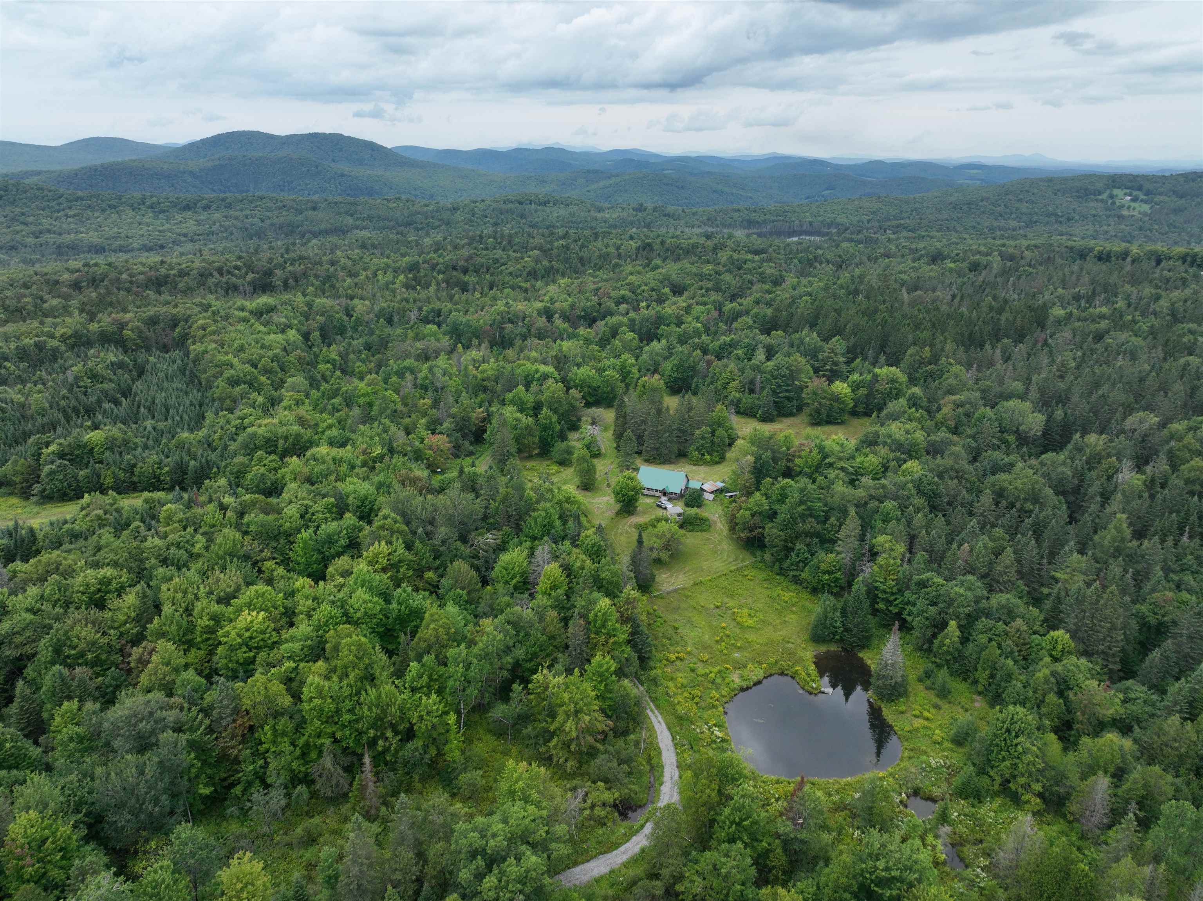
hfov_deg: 71.6
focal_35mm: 24
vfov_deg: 56.8
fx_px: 834
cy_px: 450
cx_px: 602
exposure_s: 1/640
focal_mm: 12.29
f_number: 2.8
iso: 130
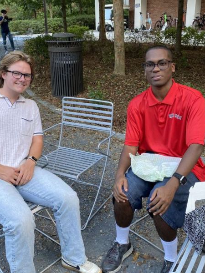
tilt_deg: -21.9
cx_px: 96
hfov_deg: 36.8
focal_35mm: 39
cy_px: 147
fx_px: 308
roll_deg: +1.4
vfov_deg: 47.8
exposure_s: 1/121
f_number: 1.8
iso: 125
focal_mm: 4.25
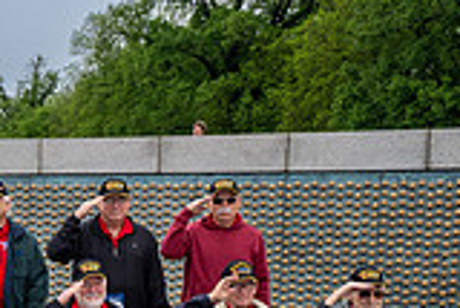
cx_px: -297
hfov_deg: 18.9
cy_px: 335
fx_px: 1151
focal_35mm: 90
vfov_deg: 14.9
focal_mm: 24
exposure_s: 1/640
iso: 560
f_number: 8
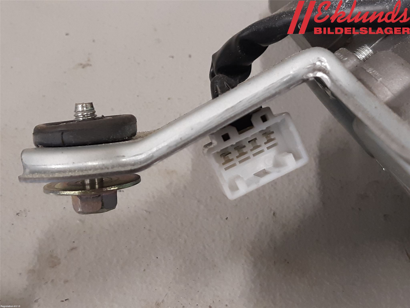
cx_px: 205
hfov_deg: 67.3
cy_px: 154
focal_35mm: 26
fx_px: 308
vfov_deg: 53.1
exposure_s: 1/50
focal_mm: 3.93
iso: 160
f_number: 1.7
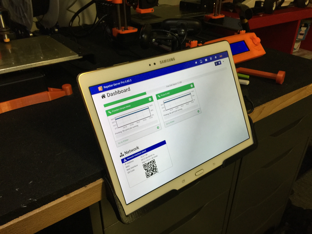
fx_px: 261
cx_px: 156
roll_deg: +0.1
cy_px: 117
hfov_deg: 61.7
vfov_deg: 48.2
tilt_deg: -30.7
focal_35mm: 29
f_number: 2.2
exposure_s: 1/33
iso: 80
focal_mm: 4.15
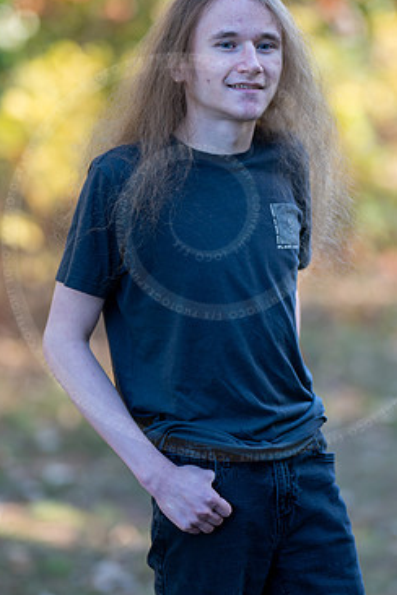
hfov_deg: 8.8
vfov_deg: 13.2
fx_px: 2580
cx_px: 221
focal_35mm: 156
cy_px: 250
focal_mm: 85
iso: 200
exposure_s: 1/640
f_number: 1.2
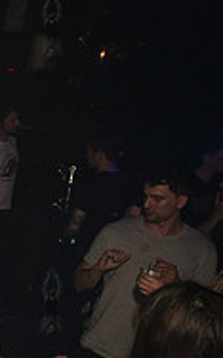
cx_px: -318
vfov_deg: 23.9
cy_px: 300
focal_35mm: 85
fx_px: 829
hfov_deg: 12.1
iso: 2000
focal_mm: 27
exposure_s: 1/250
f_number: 3.5
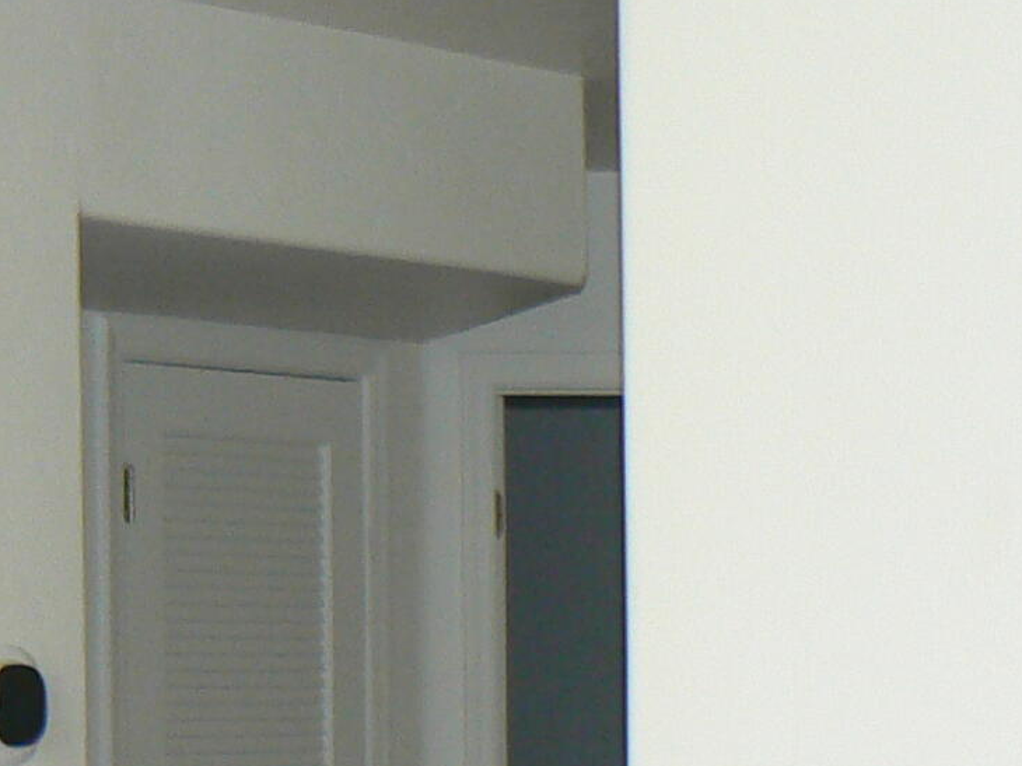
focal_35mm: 148
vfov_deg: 9.6
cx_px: 307
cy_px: 1309
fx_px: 4368
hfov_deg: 13.3
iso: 125
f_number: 2.8
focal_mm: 6
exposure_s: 1/30
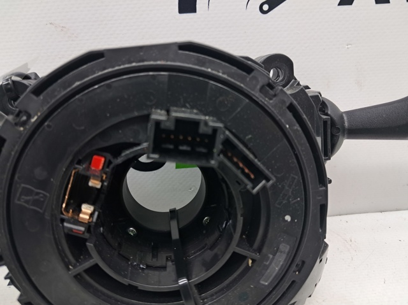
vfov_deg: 51.3
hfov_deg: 65.4
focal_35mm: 27
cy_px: 152
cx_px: 204
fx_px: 318
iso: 64
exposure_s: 1/50
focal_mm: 4
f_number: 1.8
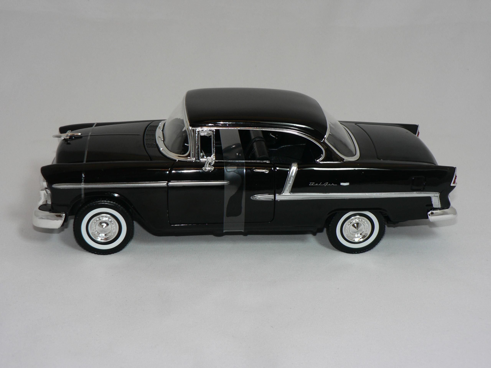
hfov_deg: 33.2
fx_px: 823
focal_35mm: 58
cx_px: 246
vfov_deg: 25.2
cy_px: 184
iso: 80
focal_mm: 9.6
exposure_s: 1/60
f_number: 3.2
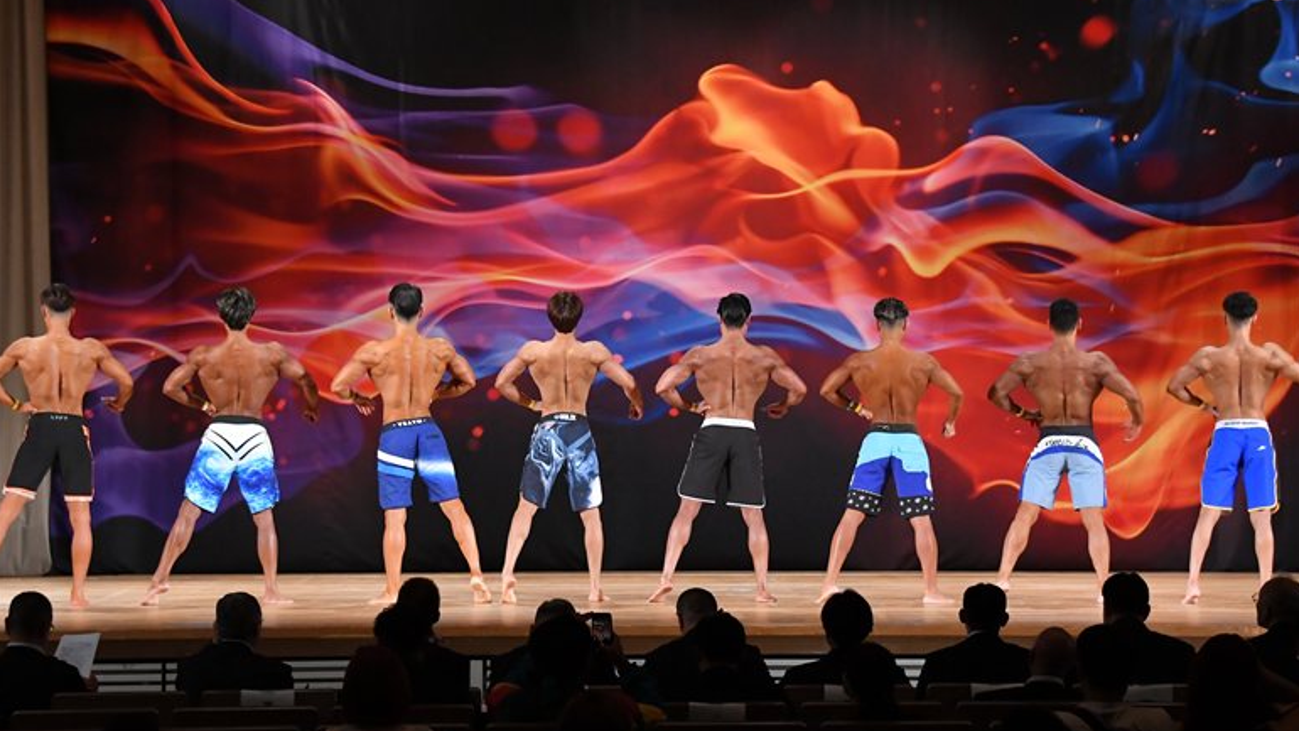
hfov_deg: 21.8
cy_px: 382
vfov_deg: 12.4
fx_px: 3375
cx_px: 650
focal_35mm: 98
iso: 4000
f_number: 5.6
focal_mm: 62
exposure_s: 1/400
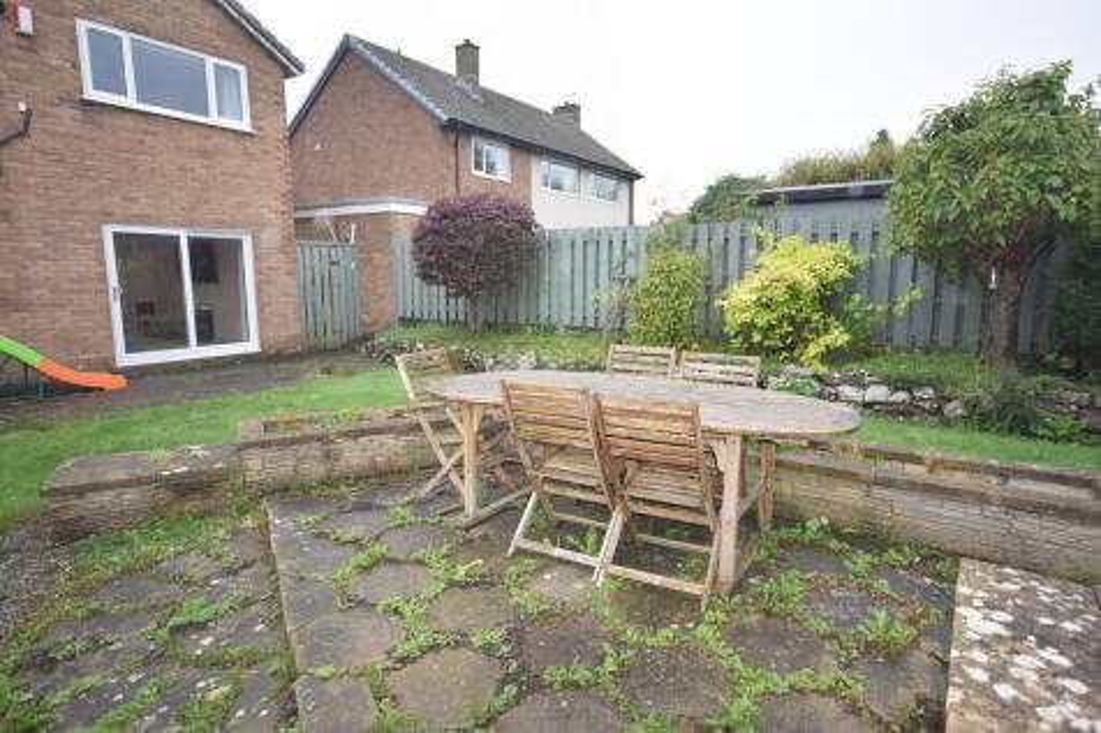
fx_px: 642
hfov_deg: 81.2
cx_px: 550
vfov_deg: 59.5
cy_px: 366
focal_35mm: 21
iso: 220
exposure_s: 1/125
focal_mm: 14
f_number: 5.6
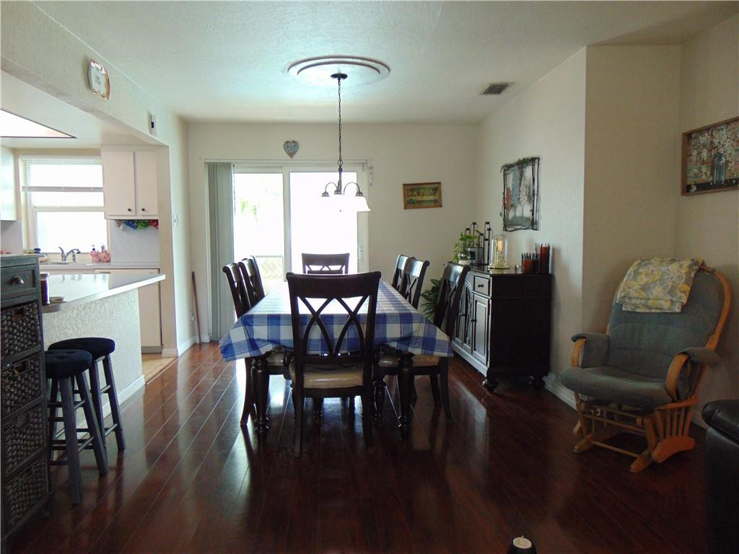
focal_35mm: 25
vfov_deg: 54.9
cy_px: 277
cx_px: 370
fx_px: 534
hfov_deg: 69.4
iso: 200
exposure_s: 1/30
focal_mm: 4.5
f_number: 3
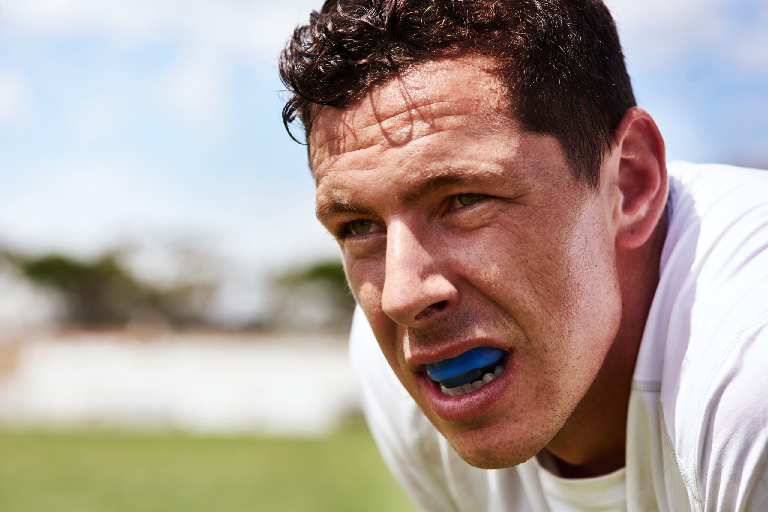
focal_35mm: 85
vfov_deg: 16.1
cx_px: 384
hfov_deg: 23.9
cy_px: 256
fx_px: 1814
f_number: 4
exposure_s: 1/1250
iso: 125
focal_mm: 85
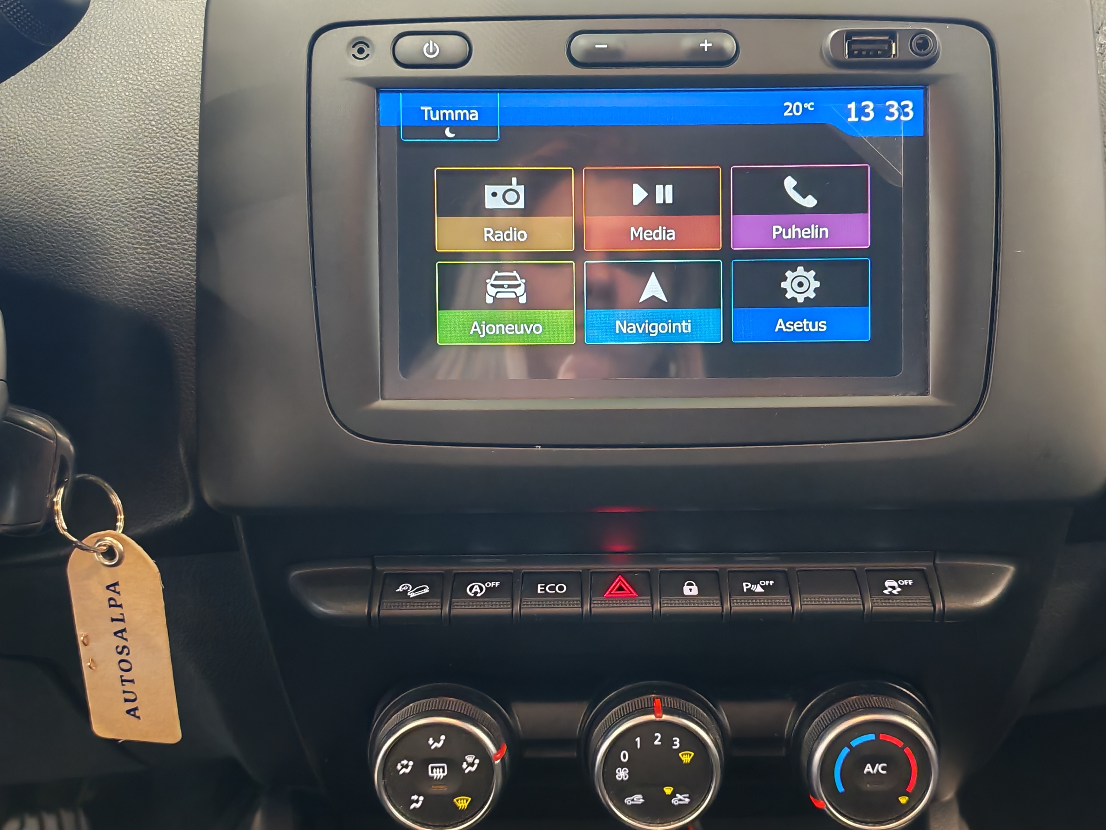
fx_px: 1278
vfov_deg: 35.9
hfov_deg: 46.8
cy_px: 454
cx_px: 596
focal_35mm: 40
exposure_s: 1/33.3
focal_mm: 6.12
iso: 2587
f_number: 1.9
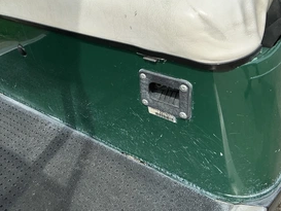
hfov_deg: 45.2
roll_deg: +12.4
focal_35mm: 41
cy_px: 78
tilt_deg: -34.5
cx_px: 97
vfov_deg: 35.0
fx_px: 333
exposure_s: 1/1848
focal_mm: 3
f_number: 1.8
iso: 25
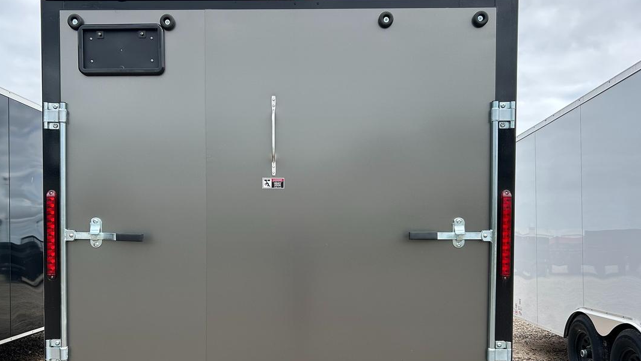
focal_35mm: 34
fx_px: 578
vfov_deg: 34.5
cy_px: 224
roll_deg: +0.7
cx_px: 285
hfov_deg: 57.9
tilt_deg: +2.7
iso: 50
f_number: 1.5
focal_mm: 5.7
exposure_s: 1/1252
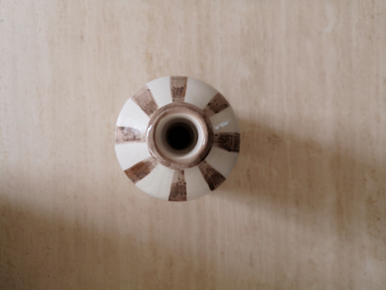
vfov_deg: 51.4
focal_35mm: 27
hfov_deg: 65.3
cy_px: 145
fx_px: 301
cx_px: 193
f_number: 1.8
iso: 50
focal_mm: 3.95
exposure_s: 1/111
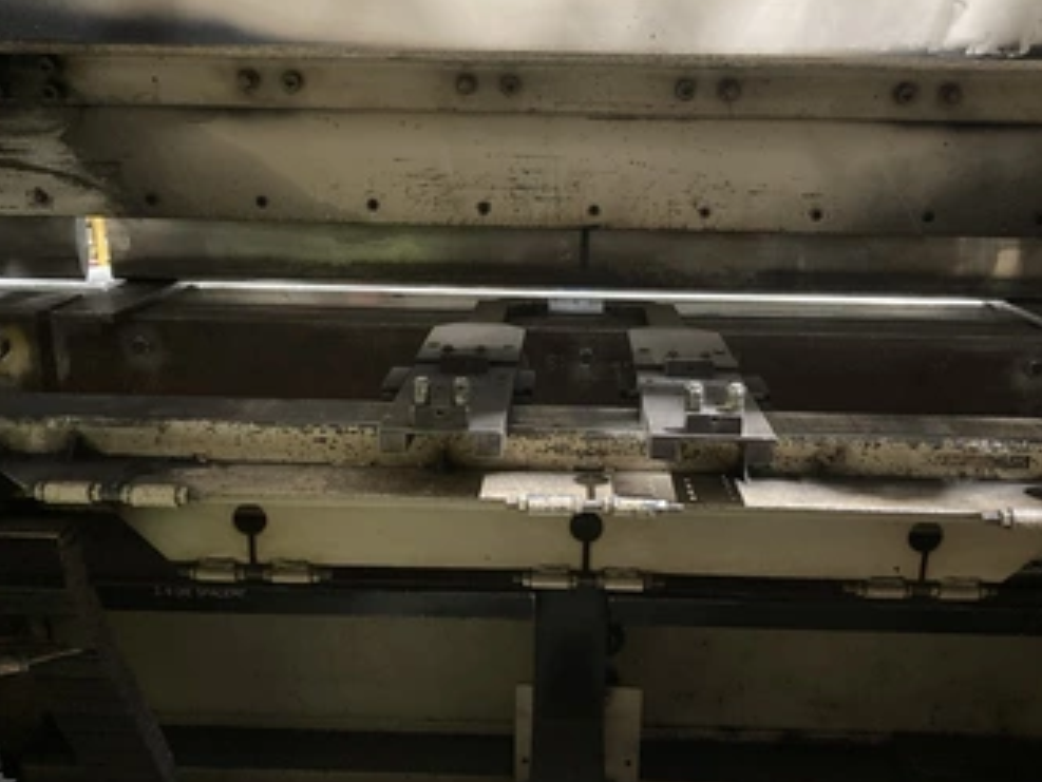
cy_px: 393
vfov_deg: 41.8
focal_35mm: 34
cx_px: 542
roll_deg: -0.7
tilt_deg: -14.8
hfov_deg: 53.9
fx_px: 1024
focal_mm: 3.99
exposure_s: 1/20
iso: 640
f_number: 1.8
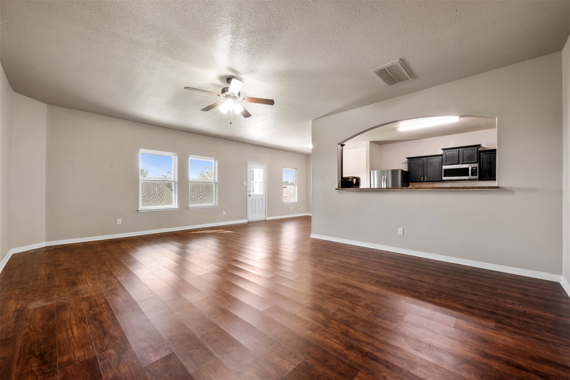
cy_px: 190
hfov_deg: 104.3
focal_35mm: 14
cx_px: 285
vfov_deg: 81.2
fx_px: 222
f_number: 9
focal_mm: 14
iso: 250
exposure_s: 4
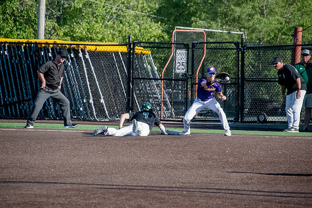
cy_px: 104
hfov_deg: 5.5
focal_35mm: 375
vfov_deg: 3.7
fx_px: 3251
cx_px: 156
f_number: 6.3
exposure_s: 1/4000
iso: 2500
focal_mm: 250
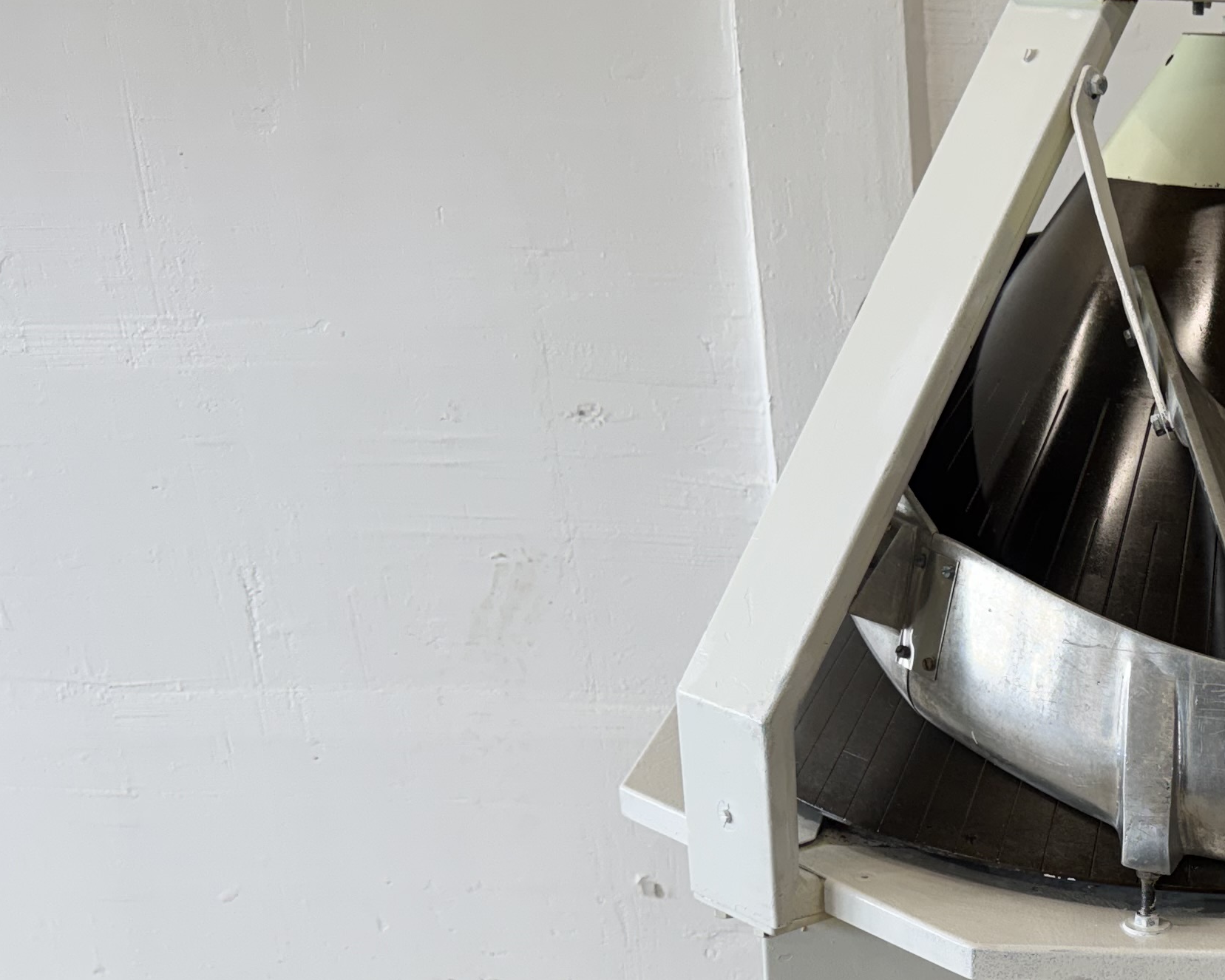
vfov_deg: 25.6
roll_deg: +1.0
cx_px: 1192
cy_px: 936
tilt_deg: -23.9
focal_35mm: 57
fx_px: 2067
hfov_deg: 30.9
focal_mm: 6.76
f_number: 1.78
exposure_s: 1/100
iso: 50
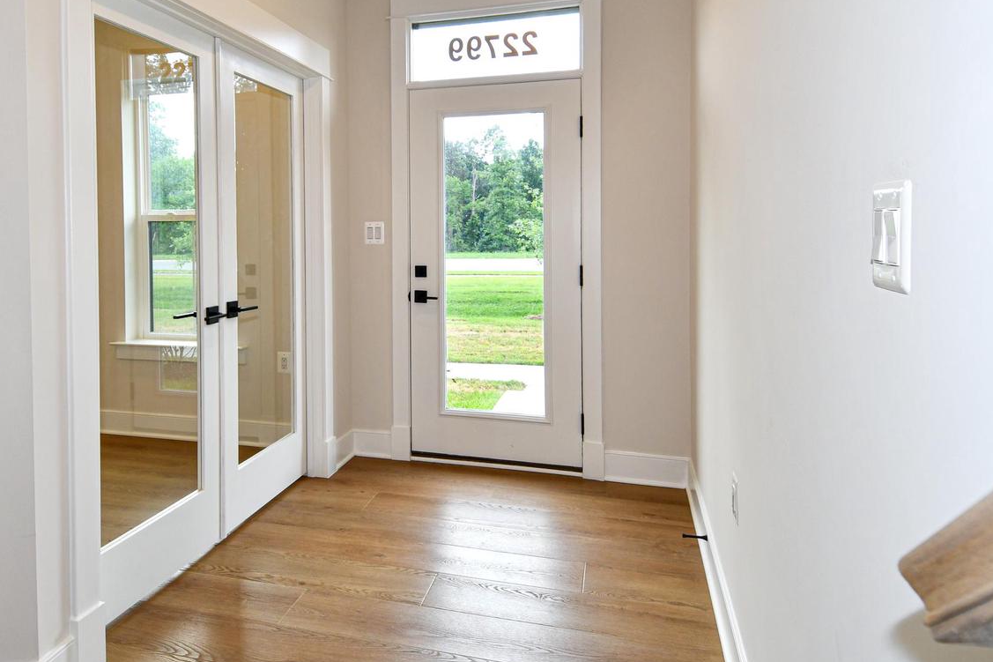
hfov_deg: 75.2
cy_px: 277
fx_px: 634
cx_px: 395
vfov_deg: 54.8
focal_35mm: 23
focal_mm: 12
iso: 200
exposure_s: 1/100
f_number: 4.5
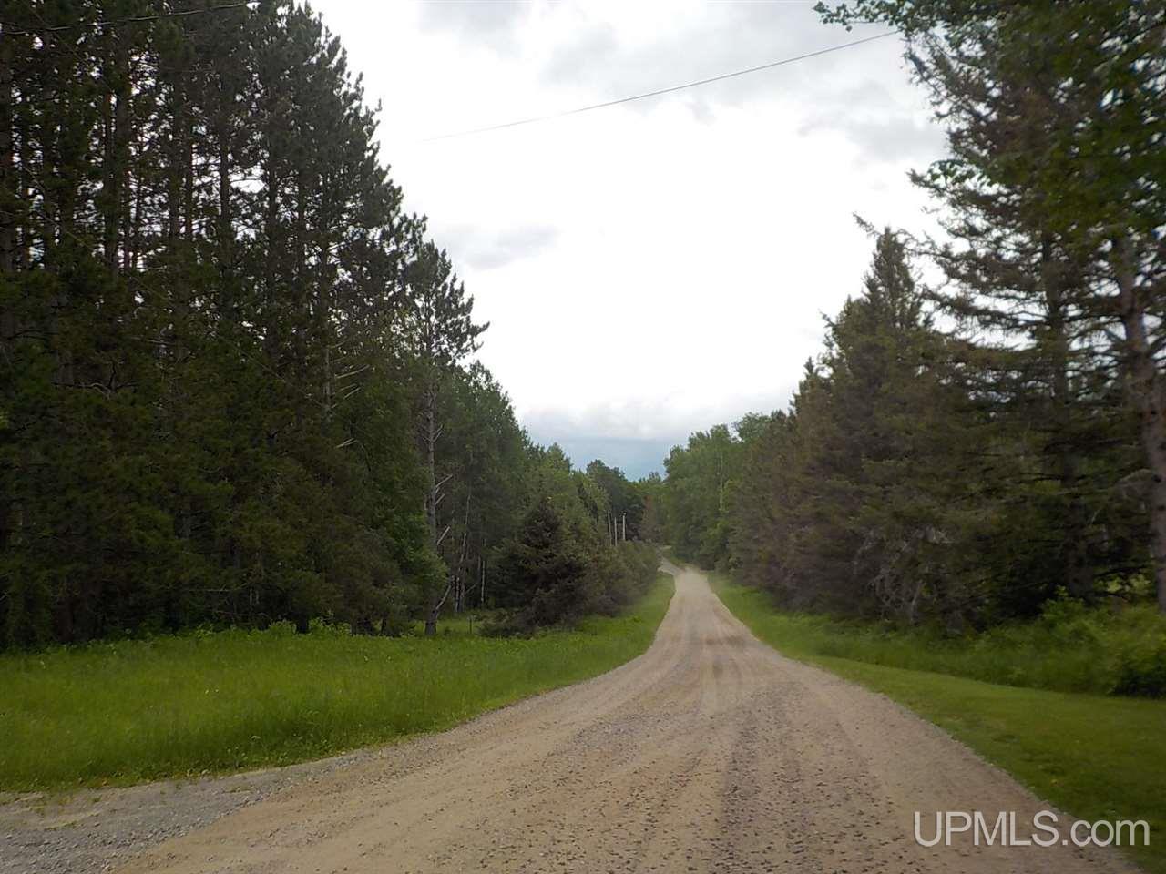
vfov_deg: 46.8
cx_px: 583
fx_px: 1011
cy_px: 437
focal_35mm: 30
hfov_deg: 60.0
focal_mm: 4.1
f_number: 3.3
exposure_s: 1/320
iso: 125
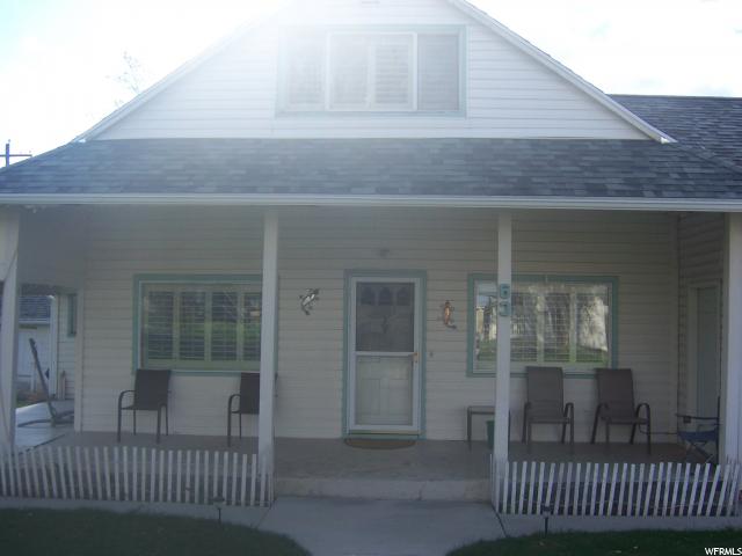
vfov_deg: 39.7
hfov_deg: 51.4
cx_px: 371
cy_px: 278
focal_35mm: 36
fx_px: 772
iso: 80
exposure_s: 1/500
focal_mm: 6.2
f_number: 2.8
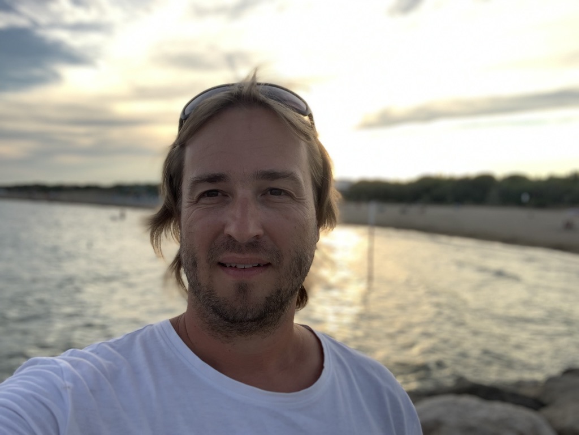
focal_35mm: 32
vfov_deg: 44.2
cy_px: 218
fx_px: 535
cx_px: 290
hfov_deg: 56.8
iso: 20
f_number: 2.2
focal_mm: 2.87
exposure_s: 1/121
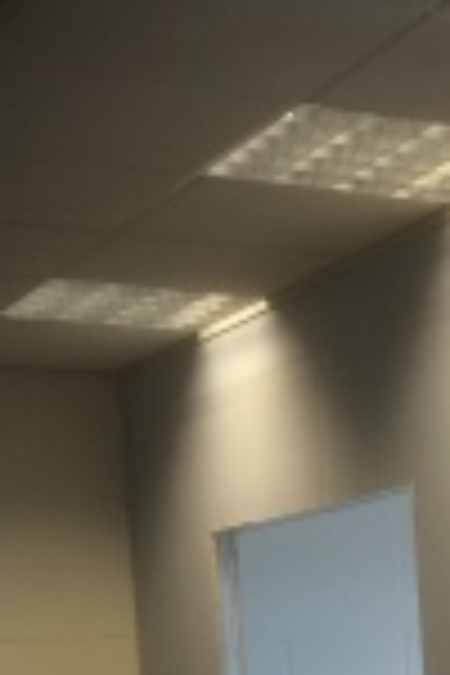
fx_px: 1931
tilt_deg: -4.9
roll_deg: +2.5
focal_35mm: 103
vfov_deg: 18.9
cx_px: 850
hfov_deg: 12.1
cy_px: 788
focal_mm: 4.15
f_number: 2.2
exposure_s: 1/40
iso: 40
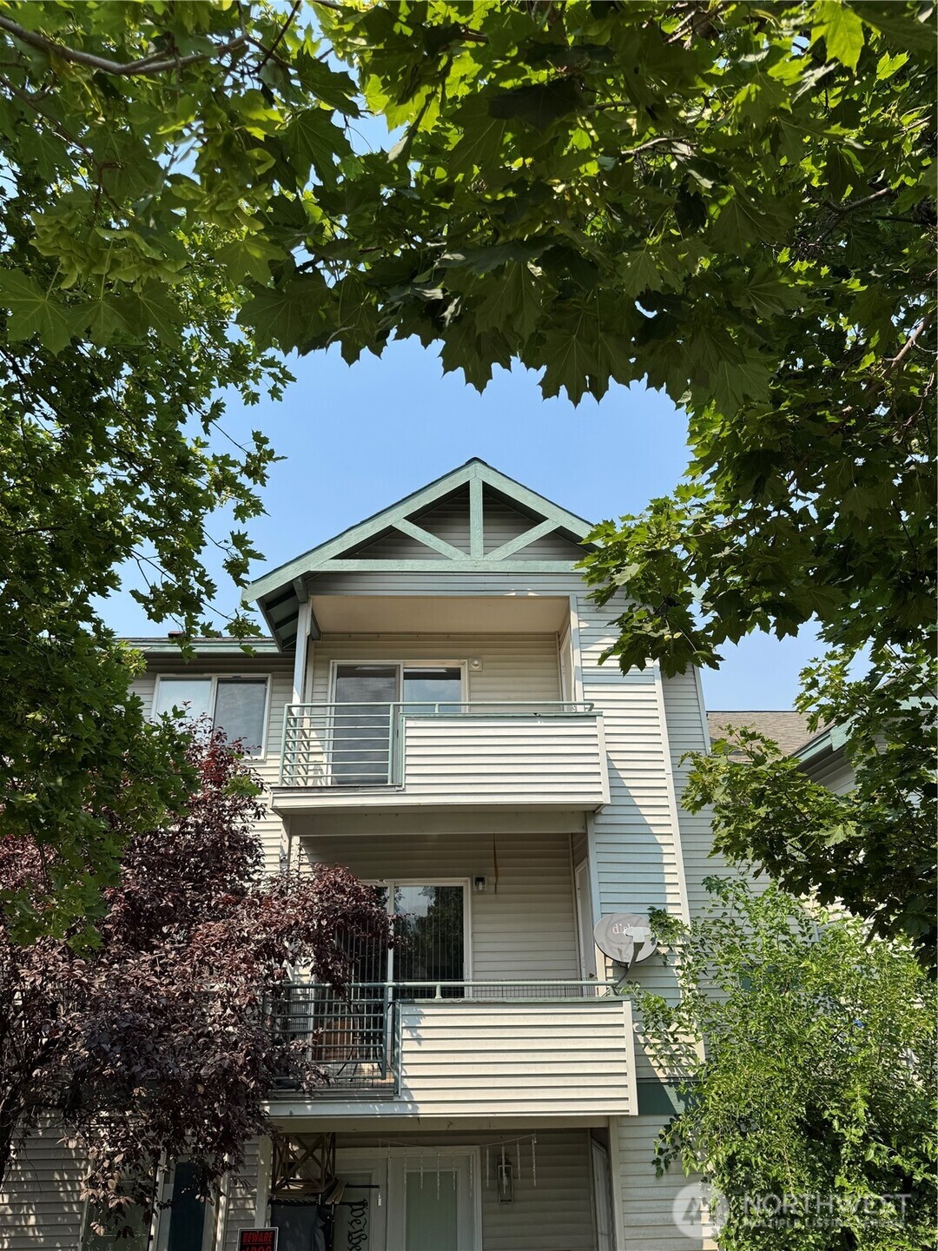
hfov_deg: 56.8
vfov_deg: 71.6
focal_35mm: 24
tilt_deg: +25.0
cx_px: 469
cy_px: 626
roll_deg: +0.7
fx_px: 867
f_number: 1.78
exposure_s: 1/3247
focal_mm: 6.76
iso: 80
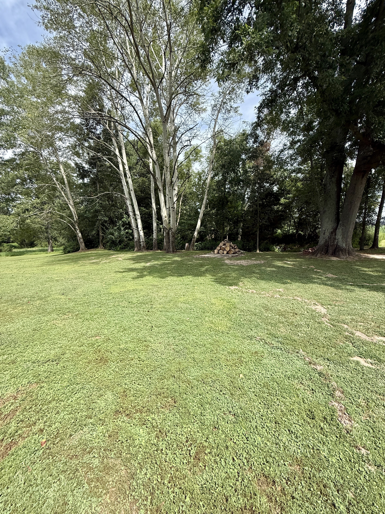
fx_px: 208
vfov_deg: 102.1
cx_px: 192
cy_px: 257
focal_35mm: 14
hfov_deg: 85.7
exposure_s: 1/1017
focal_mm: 2.22
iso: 64
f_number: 2.2
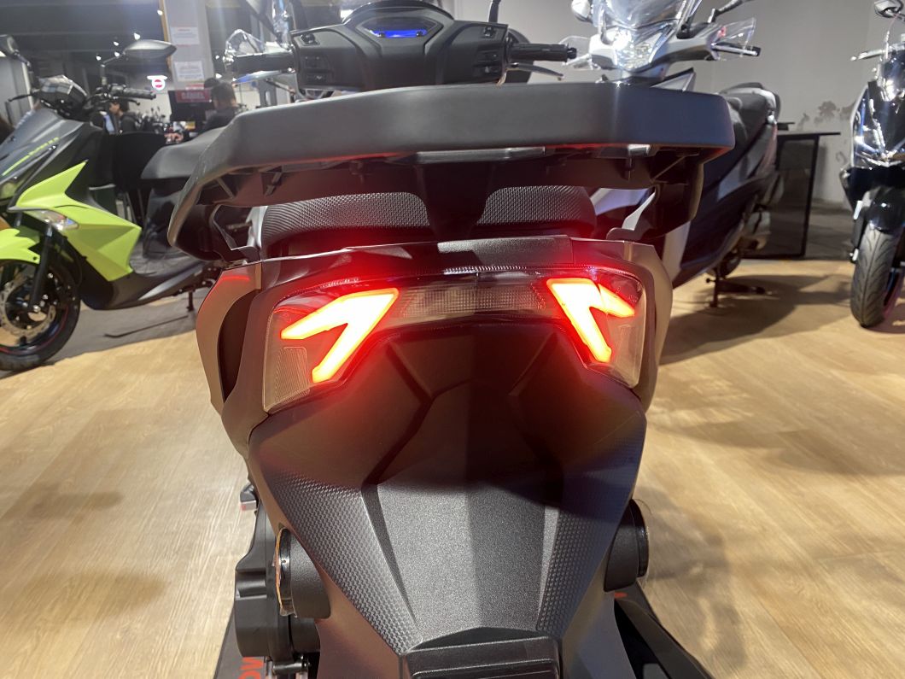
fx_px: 680
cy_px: 340
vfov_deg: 53.1
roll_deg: +1.9
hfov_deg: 67.3
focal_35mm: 26
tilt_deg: -17.6
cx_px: 452
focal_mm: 4.25
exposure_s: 1/50
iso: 160
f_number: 1.8
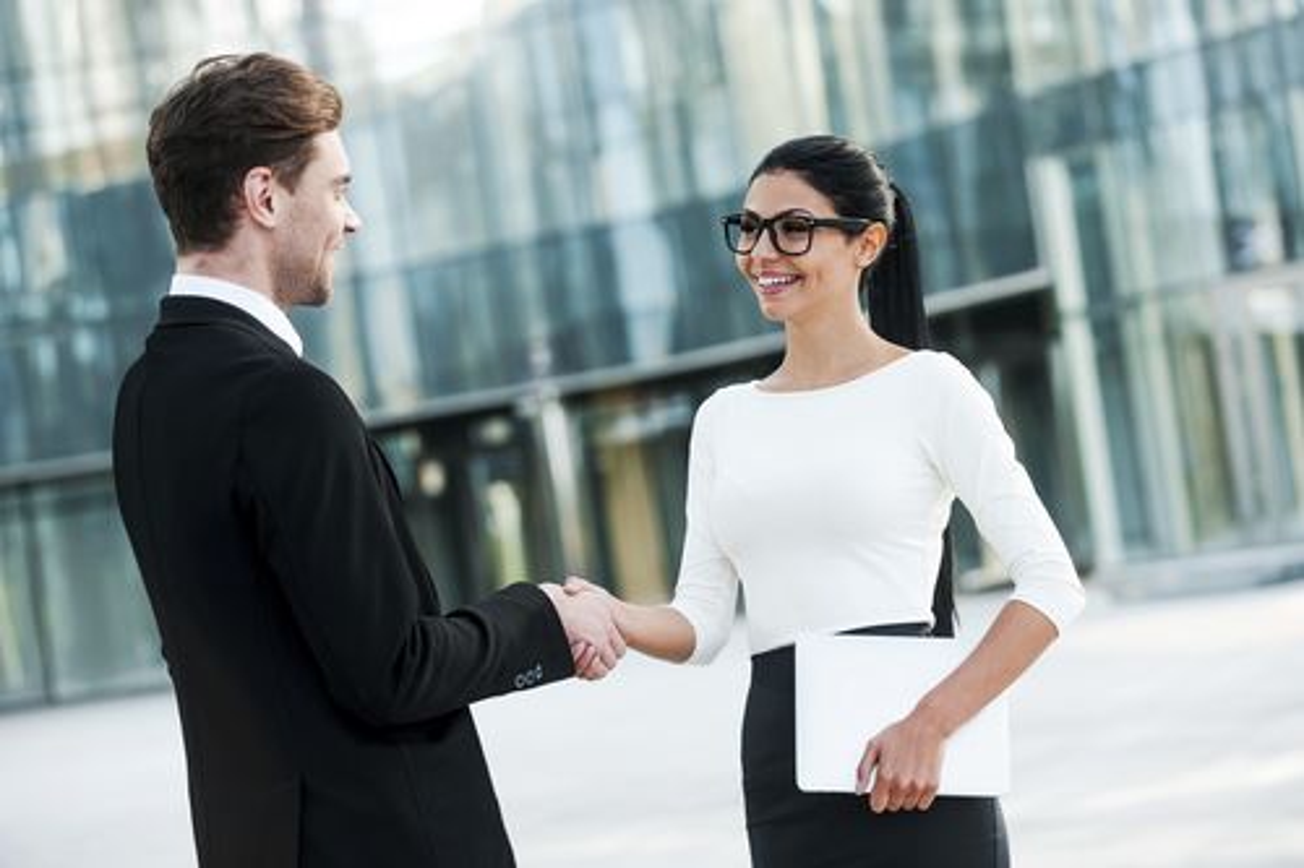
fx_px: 3548
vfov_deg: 14.0
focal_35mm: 98
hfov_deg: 20.8
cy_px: 434
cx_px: 652
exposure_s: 1/250
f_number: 4.5
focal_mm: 98
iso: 200
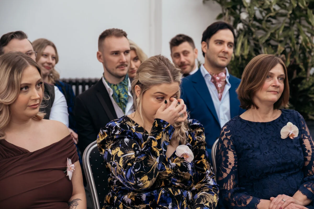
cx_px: 157
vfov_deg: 16.2
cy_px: 105
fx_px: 733
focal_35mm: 84
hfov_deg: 24.2
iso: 320
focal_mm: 55
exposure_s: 1/160
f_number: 2.8
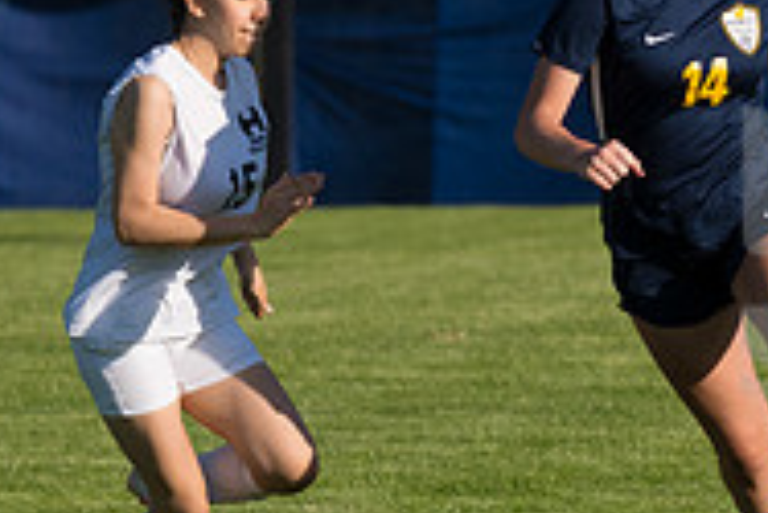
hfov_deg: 2.2
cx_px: 867
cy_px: 254
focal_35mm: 929
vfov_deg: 1.5
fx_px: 19833
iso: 250
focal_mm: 200
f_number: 5.6
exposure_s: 1/1600
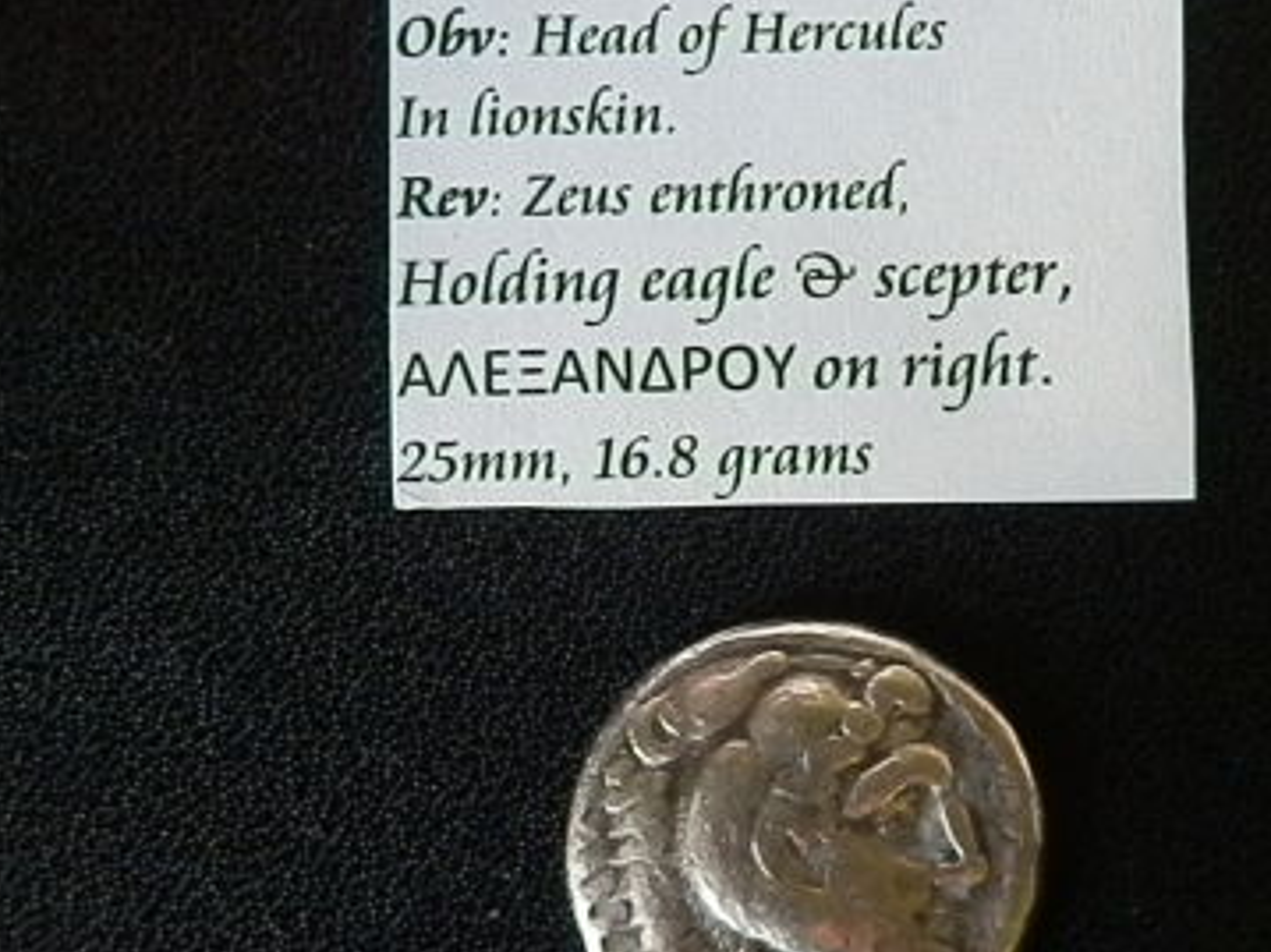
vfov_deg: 14.5
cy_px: 393
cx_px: 779
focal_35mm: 102
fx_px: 3744
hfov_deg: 19.2
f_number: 3.7
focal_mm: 10.99
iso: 1000
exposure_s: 1/40
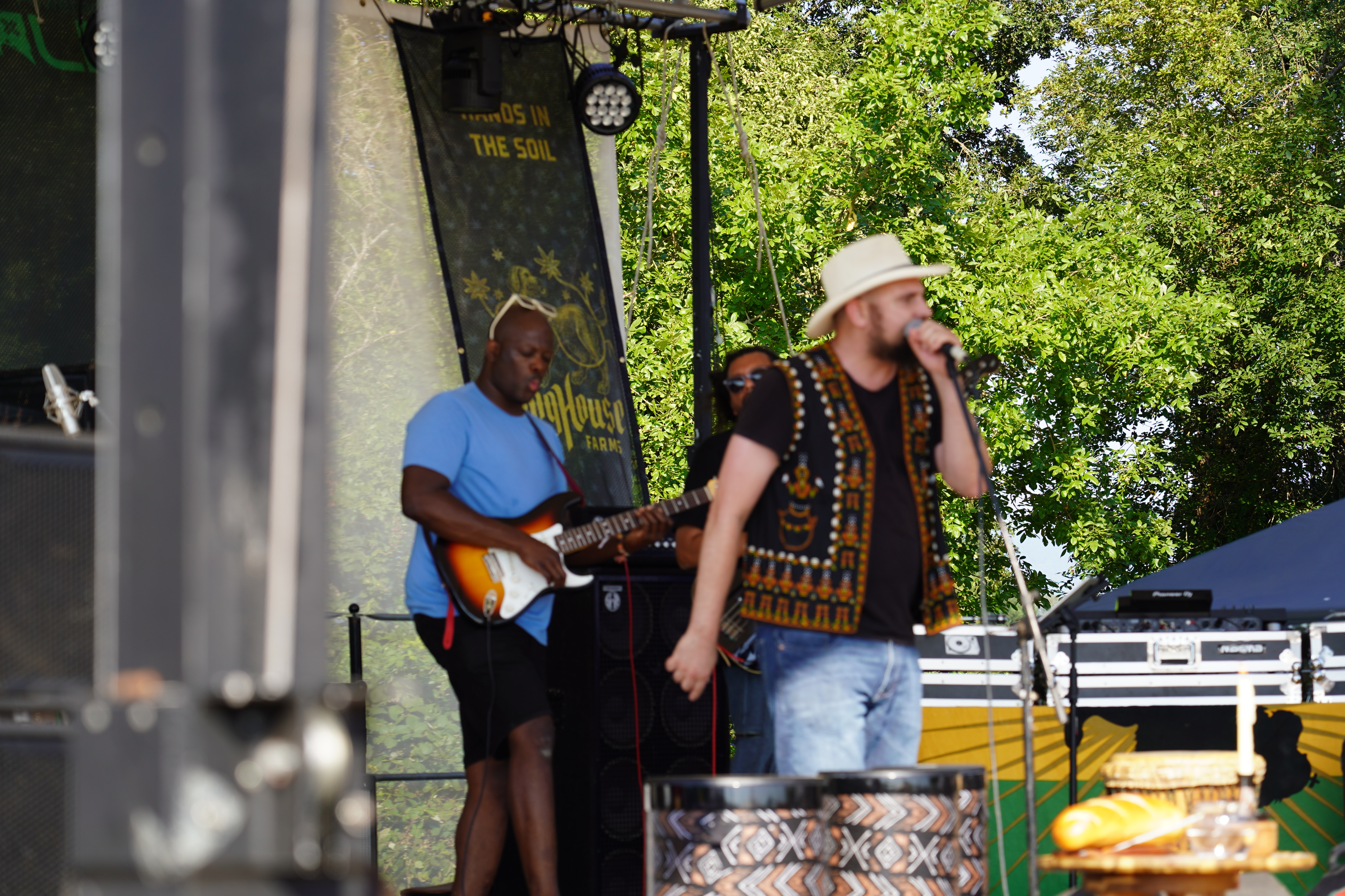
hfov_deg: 19.5
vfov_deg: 13.0
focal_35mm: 105
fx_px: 3923
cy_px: 448
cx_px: 672
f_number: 5.6
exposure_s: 1/160
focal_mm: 105
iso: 100
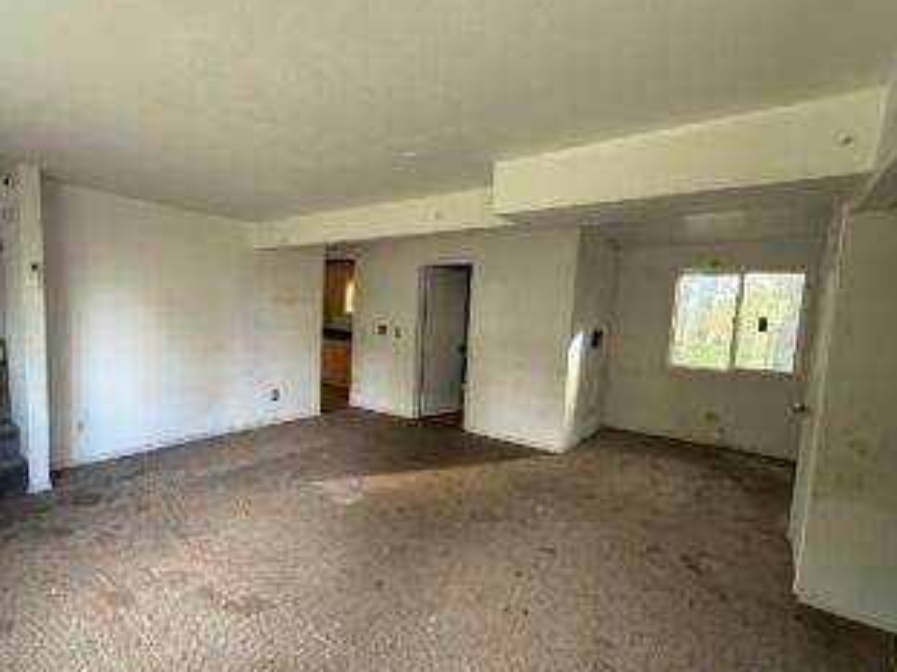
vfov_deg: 71.5
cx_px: 369
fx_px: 466
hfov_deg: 86.9
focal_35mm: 18
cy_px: 352
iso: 400
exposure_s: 1/87
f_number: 2.2
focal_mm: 2.22
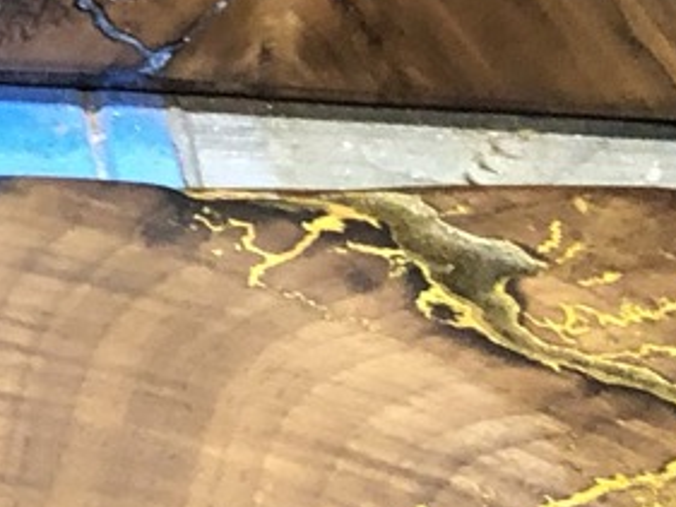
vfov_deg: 7.3
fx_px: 3888
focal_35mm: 199
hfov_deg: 9.6
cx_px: -423
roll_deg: -4.2
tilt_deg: -30.3
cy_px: -272
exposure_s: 1/13
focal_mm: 4
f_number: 1.8
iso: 100
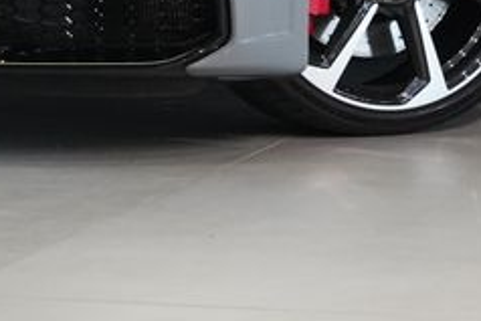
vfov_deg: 4.6
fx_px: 3971
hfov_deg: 6.9
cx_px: 331
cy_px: -342
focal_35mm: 297
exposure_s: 1/160
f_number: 5.6
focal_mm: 69
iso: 4000
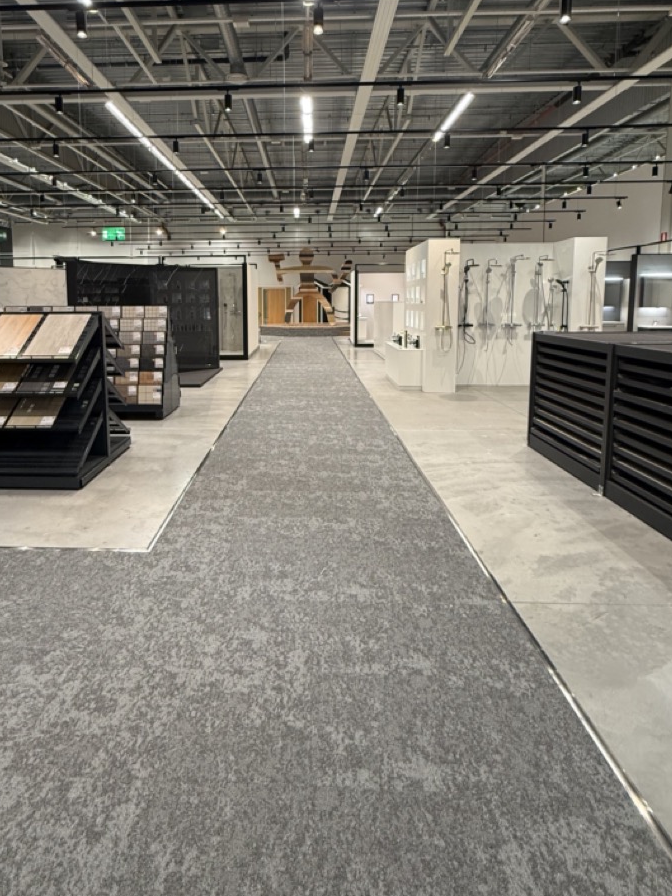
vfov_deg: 80.8
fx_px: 518
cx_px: 285
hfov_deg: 65.6
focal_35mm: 20
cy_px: 359
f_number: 2.2
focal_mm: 2.22
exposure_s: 1/100
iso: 250
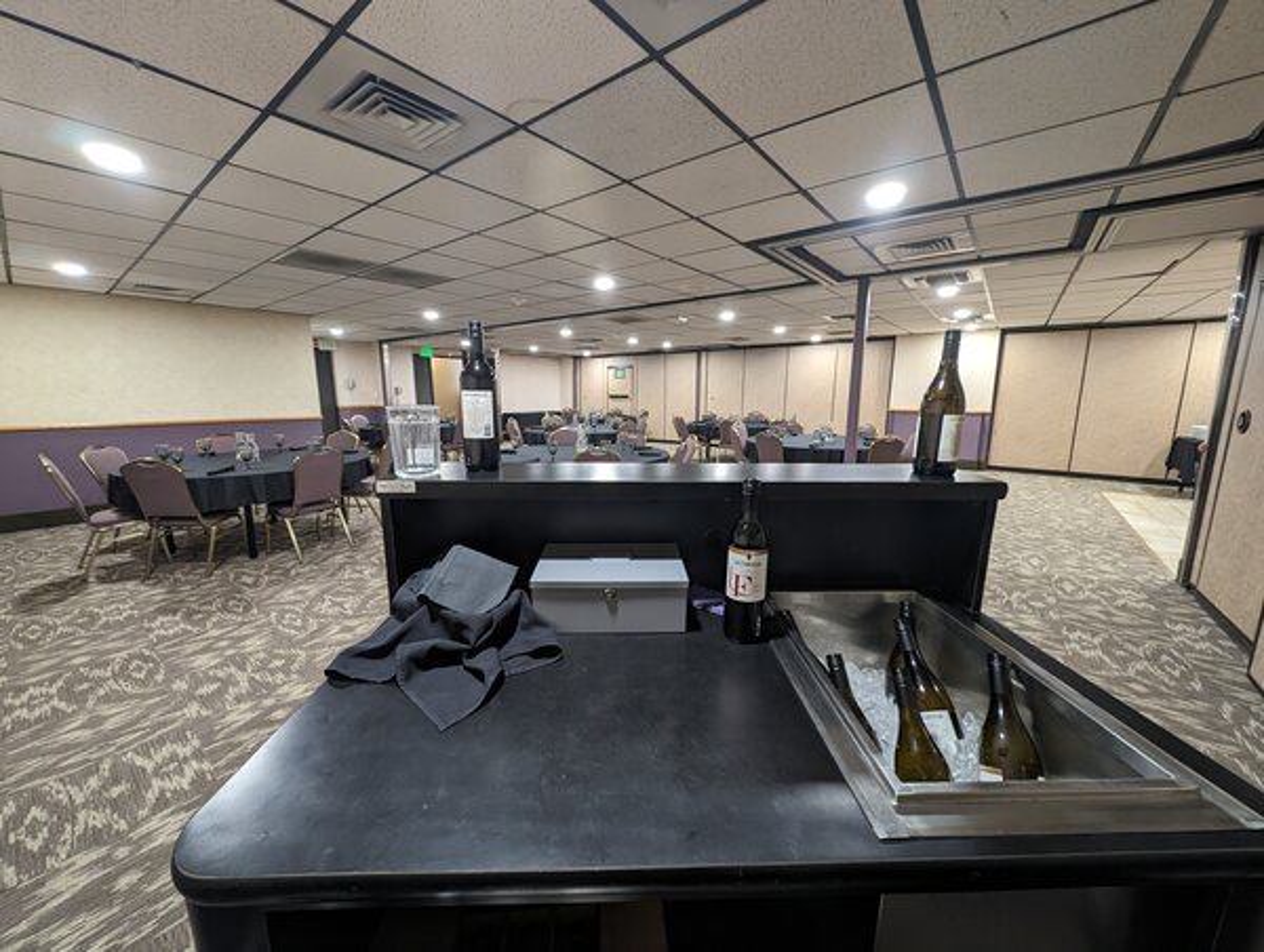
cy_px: 476
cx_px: 632
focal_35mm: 12
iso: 209
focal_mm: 2.23
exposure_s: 1/26.6
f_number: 1.95
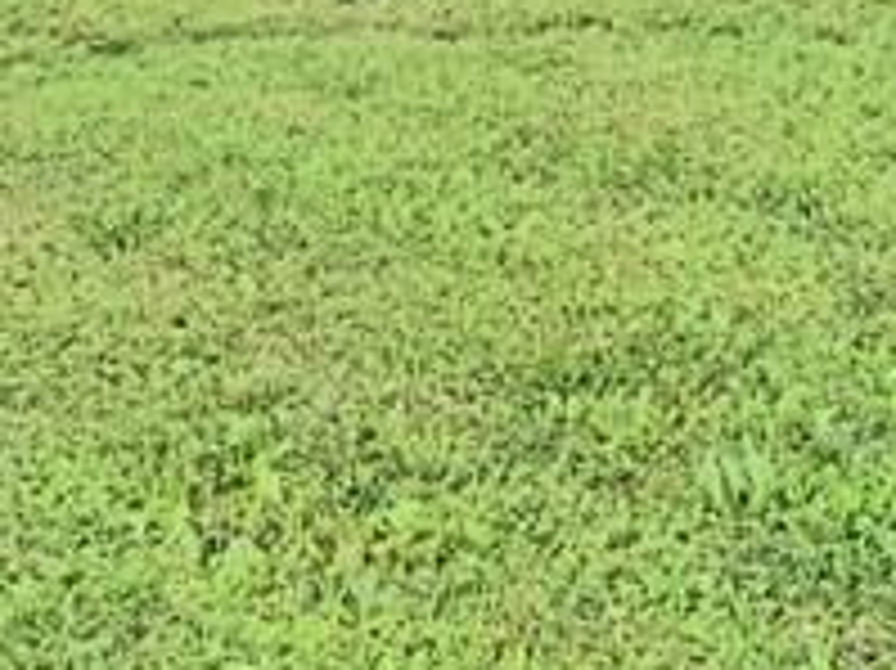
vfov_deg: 8.8
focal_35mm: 149
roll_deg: -1.3
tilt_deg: +0.6
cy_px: -1034
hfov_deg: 13.3
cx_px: 396
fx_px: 3854
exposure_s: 1/366
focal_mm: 4.15
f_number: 2.2
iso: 25
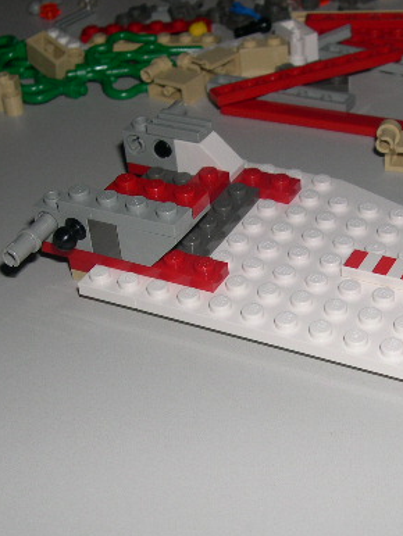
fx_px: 977
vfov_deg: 30.6
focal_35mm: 63
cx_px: 274
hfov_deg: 23.2
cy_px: 330
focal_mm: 8
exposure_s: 1/60
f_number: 7.6
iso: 100
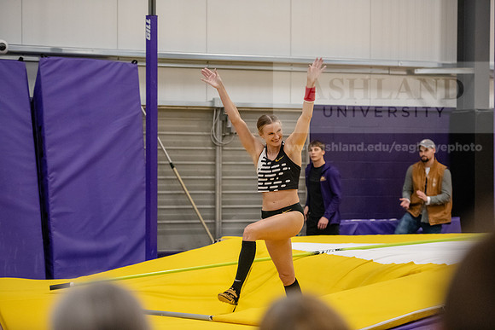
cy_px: 165
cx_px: 248
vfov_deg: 13.4
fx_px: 1403
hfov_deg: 20.0
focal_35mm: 102
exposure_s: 1/800
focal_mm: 102
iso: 6400
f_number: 2.8
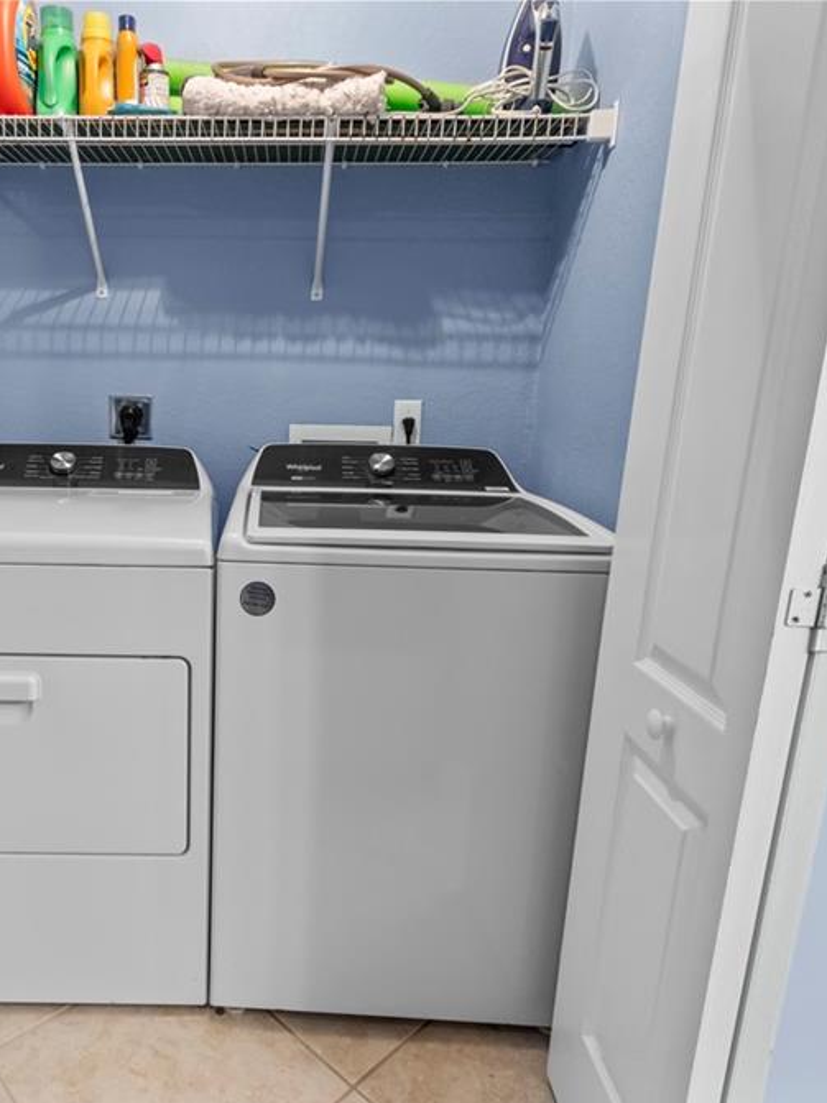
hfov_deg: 58.0
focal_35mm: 22
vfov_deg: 76.4
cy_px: 559
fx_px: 701
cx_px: 210
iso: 800
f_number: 4.5
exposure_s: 1/13
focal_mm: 10
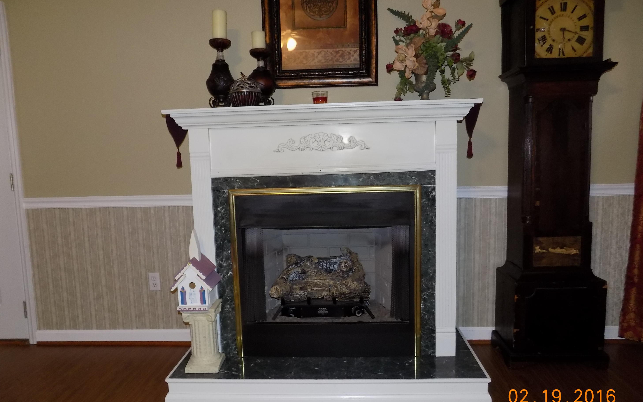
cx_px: 320
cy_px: 206
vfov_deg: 49.3
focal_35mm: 25
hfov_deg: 72.6
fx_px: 438
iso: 200
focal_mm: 4
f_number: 3.1
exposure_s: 1/30
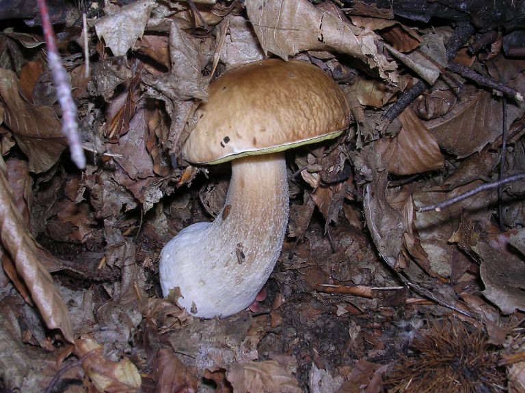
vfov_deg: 37.7
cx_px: 262
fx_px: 576
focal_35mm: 38
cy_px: 196
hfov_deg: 49.0
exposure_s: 1/60.1
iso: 100
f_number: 5.6
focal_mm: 5.8
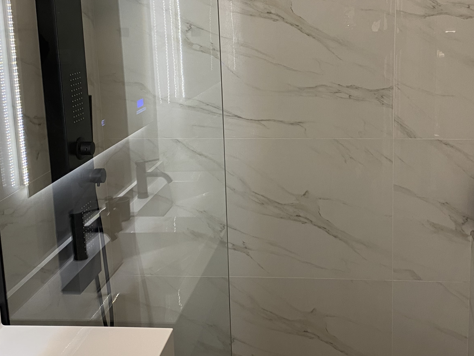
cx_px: 304
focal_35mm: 45
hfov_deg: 41.7
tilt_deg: -10.4
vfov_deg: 31.9
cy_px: 121
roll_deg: +0.6
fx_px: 616
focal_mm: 4.25
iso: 125
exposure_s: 1/50
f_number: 1.8
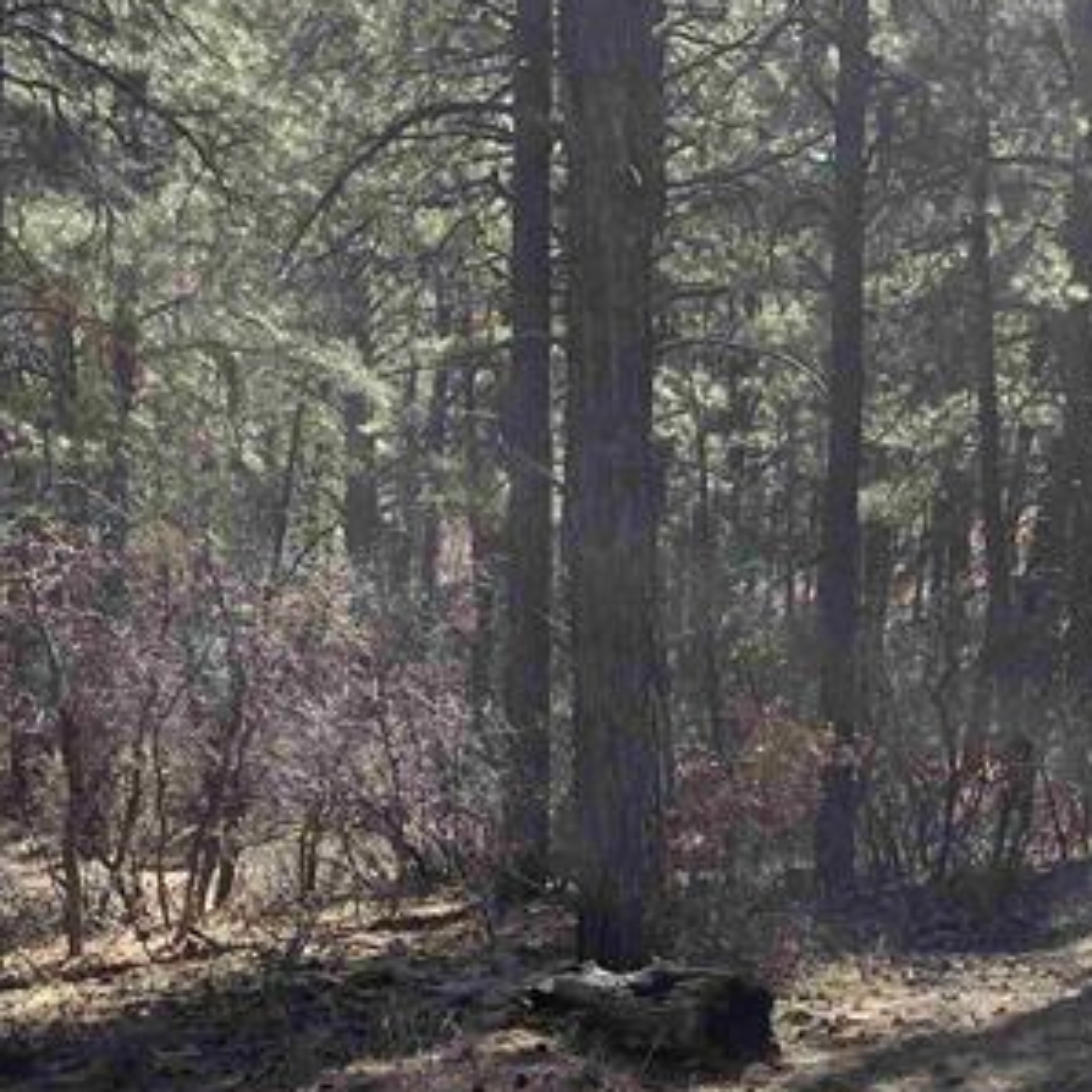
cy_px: 1074
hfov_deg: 21.9
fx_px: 2820
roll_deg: -1.1
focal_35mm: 79
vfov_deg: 21.2
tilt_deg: -14.9
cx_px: 641
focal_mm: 4.25
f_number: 1.8
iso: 25
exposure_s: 1/623
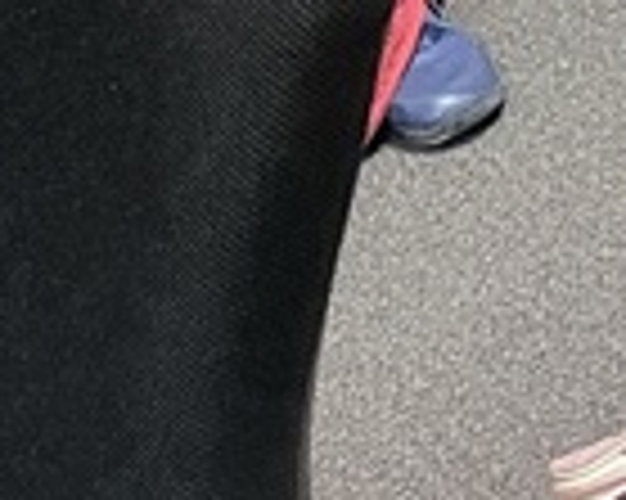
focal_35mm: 187
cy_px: -865
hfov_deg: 8.1
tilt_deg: -14.3
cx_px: 2130
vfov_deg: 7.5
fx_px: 3462
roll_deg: +1.1
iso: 125
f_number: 1.6
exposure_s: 1/60
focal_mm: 5.96
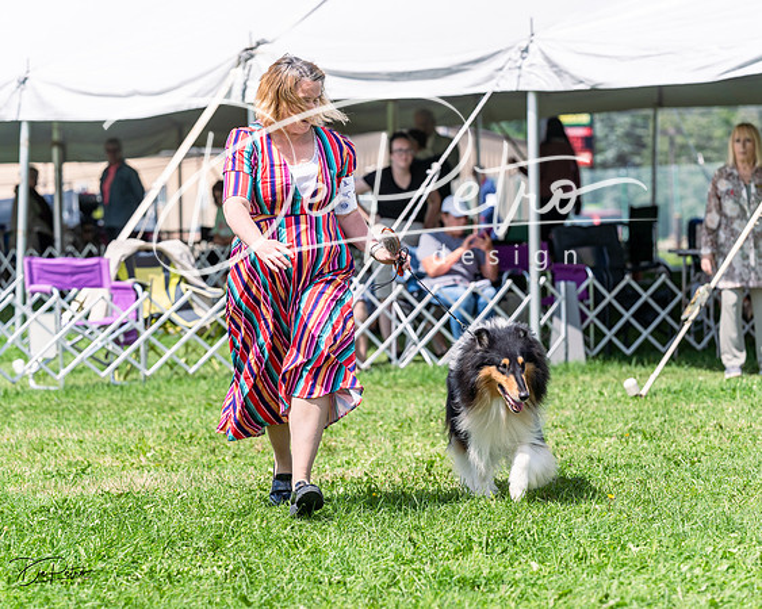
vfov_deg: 10.6
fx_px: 3275
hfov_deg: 13.3
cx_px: 381
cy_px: 304
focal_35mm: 145
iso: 100
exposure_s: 1/1000
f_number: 4.5
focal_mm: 129
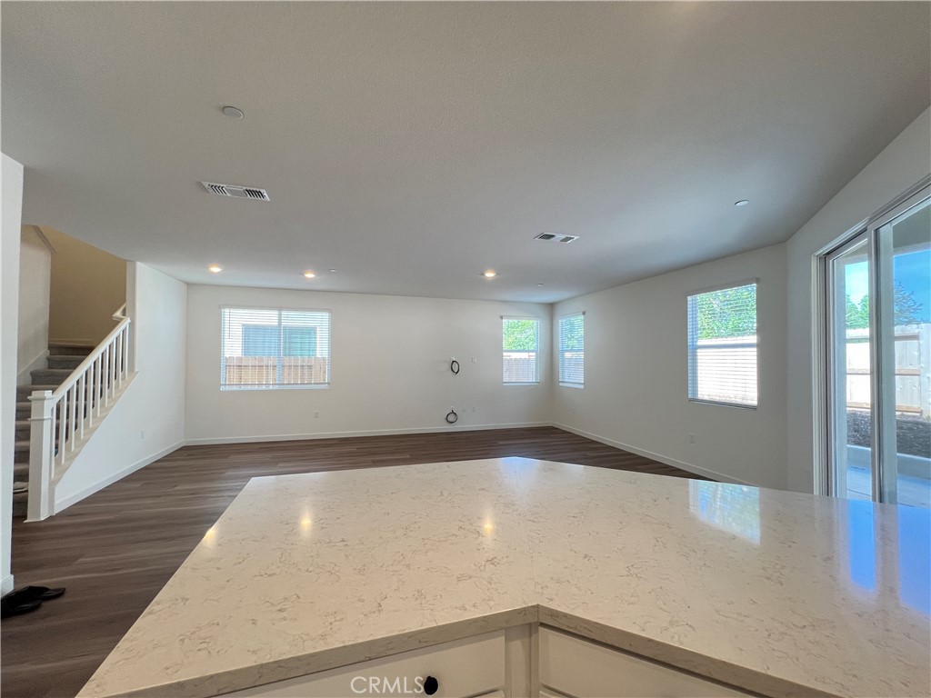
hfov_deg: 106.2
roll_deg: -0.7
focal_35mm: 13
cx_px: 466
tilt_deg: +0.8
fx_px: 350
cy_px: 349
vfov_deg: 89.9
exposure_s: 1/120
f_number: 1.8
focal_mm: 1.57
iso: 125
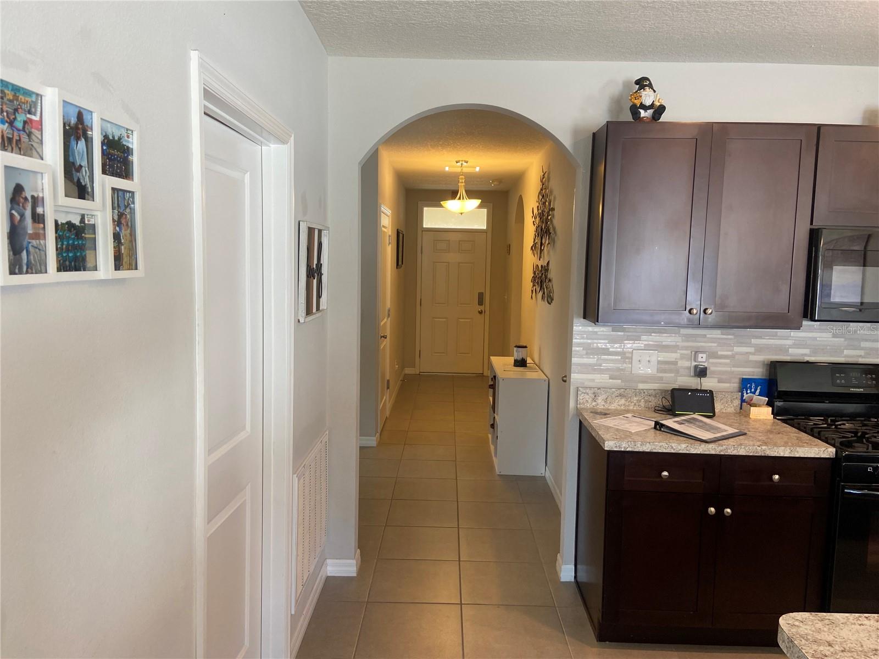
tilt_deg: -8.7
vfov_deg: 53.1
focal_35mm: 26
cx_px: 440
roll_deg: -2.2
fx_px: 660
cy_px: 330
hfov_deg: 67.3
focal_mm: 4.25
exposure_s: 1/60
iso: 80
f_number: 1.8
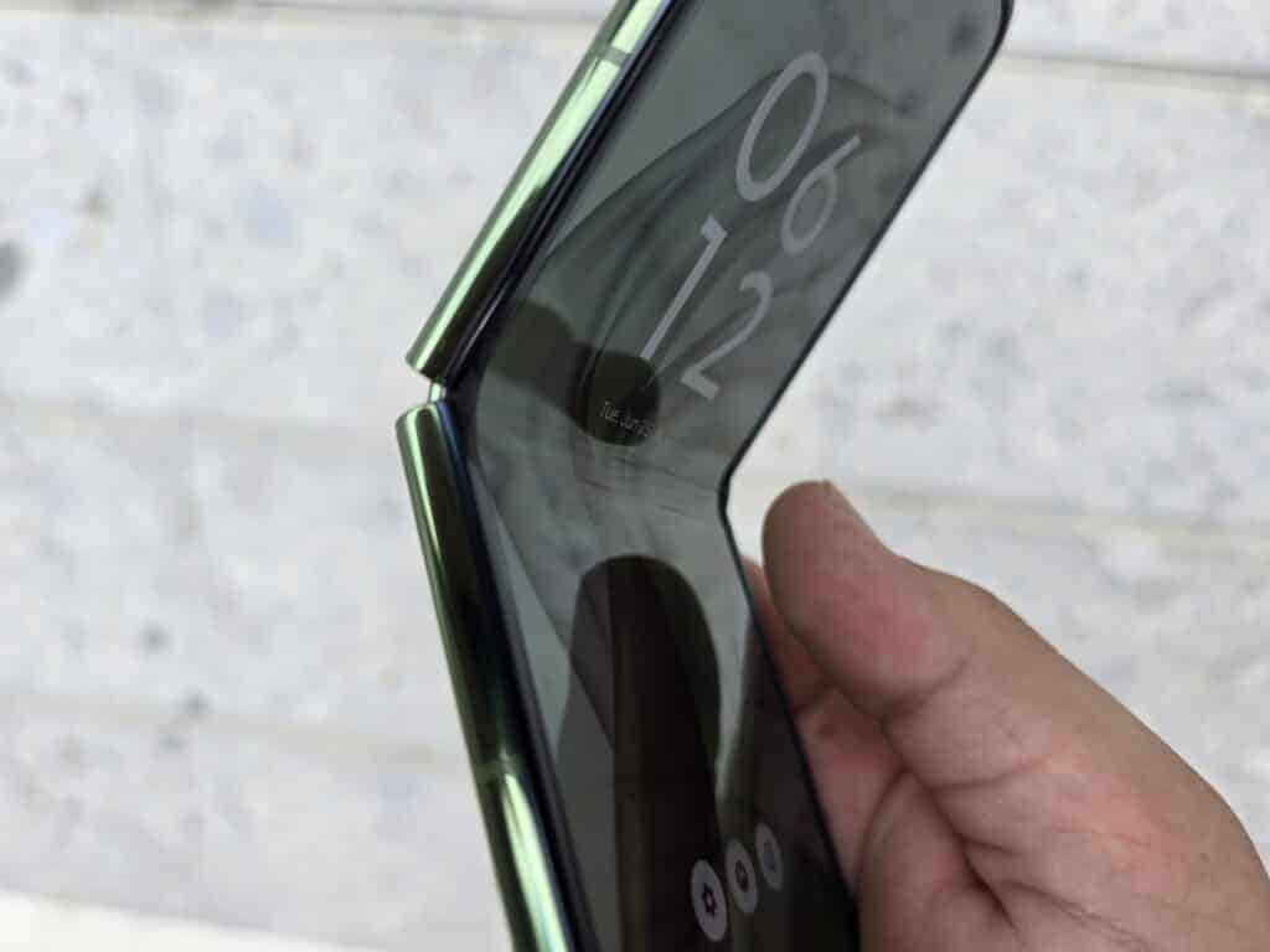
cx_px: 635
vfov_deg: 58.9
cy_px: 476
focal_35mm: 23
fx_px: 844
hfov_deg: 73.9
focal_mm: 6.3
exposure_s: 1/180
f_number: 1.7
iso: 40
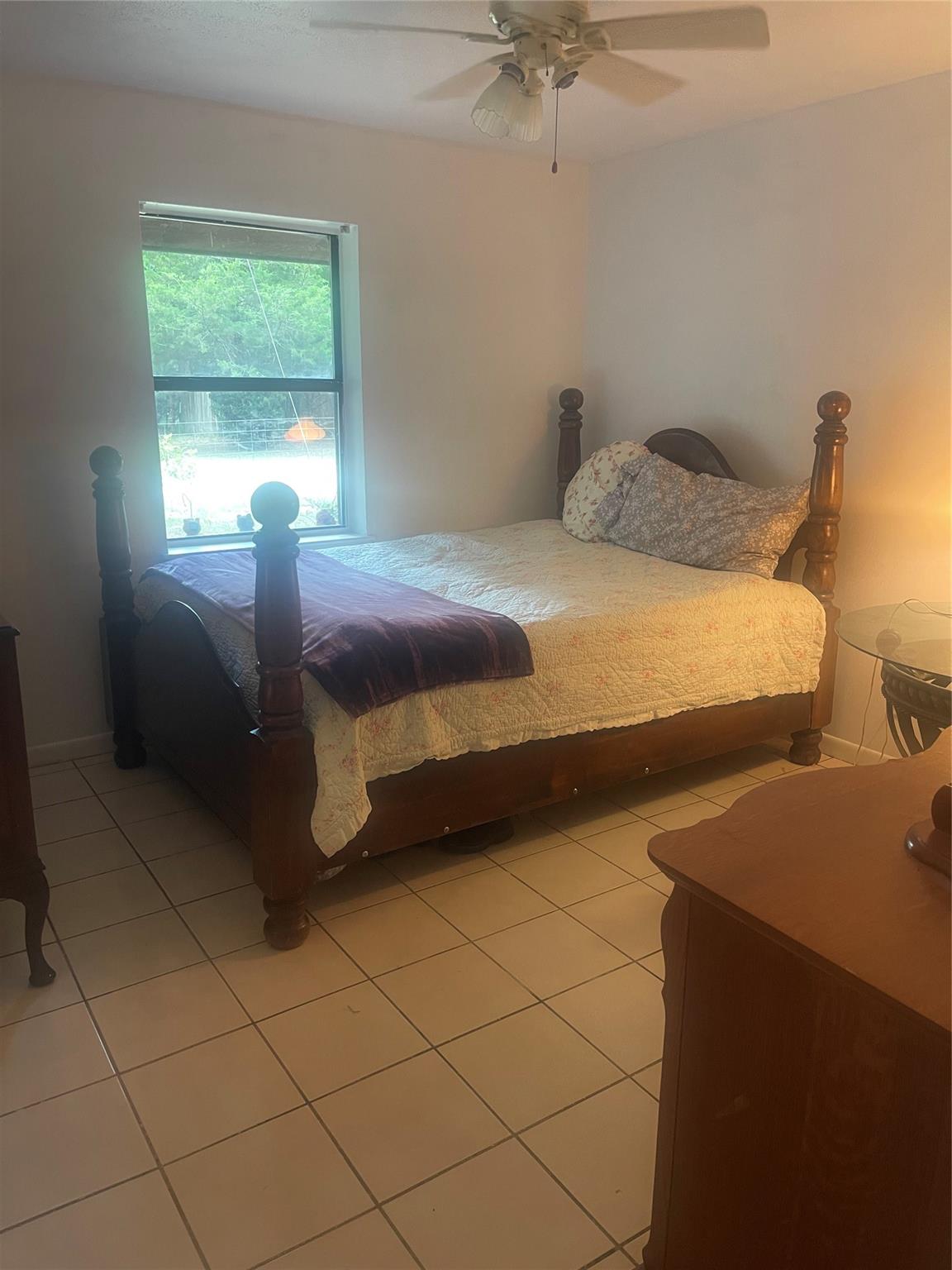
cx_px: 476
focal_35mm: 25
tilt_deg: -13.7
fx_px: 917
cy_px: 635
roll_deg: +0.1
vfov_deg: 69.4
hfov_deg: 54.9
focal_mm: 5.1
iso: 160
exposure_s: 1/60
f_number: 1.6
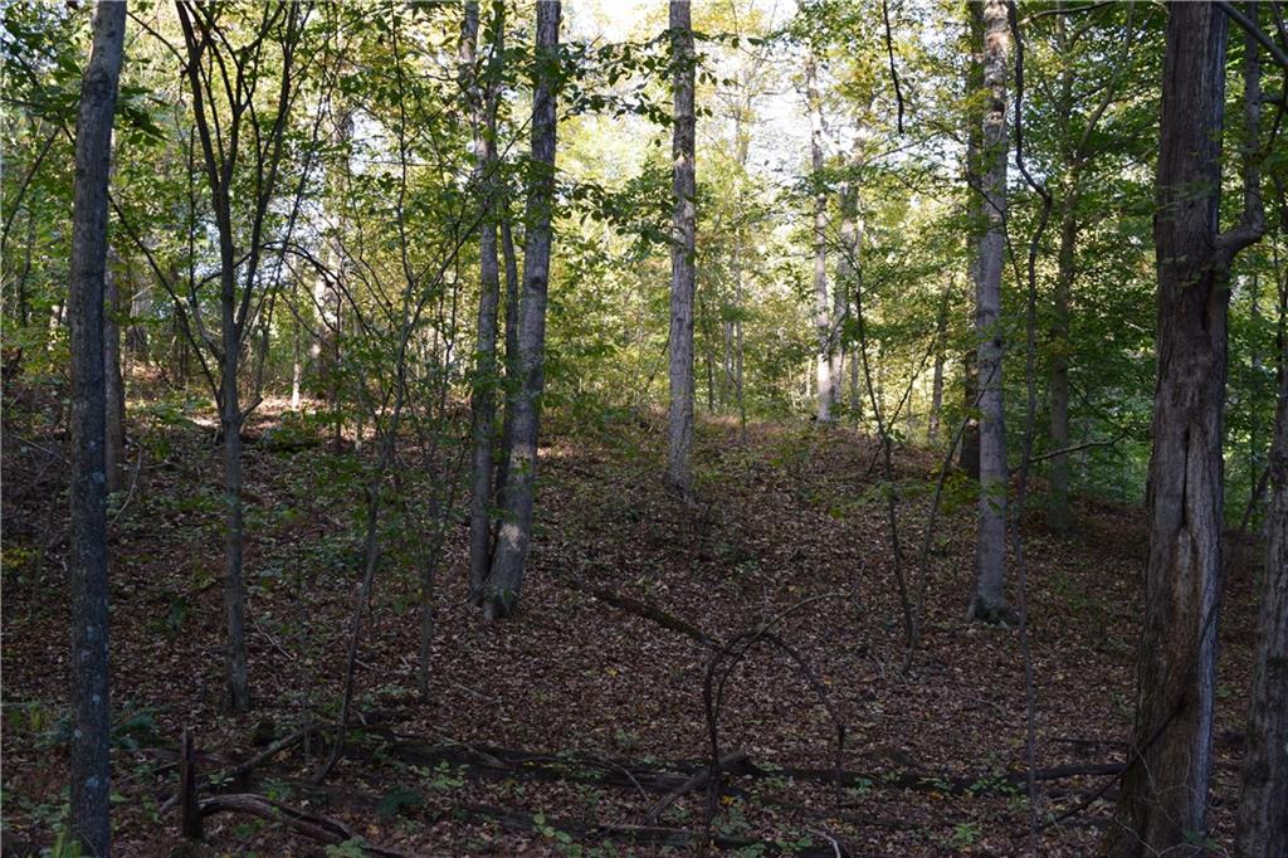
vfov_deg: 30.8
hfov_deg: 45.0
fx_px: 1556
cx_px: 644
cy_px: 429
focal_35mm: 44
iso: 400
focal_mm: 29
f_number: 7.1
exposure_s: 1/30
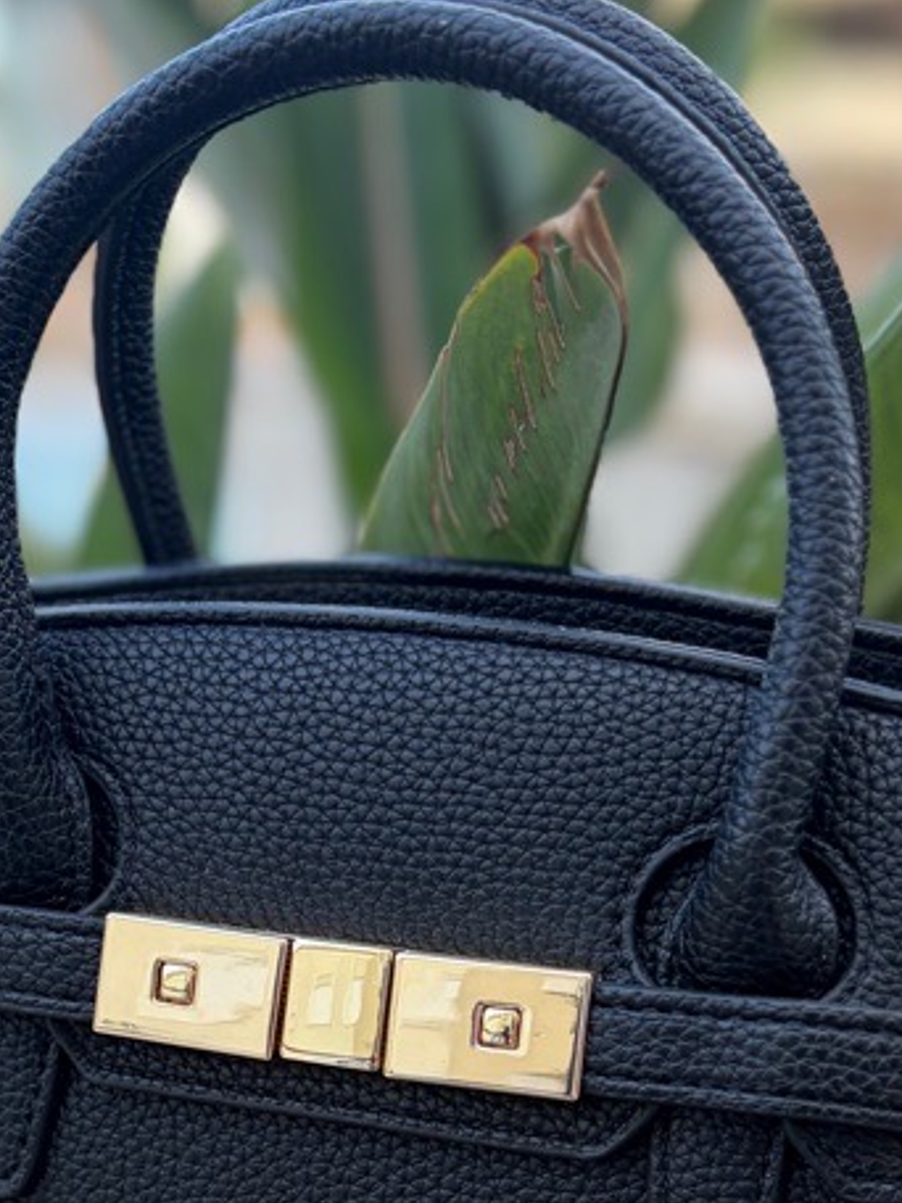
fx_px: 1980
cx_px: 359
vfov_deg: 32.1
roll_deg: -0.8
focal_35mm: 57
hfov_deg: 25.6
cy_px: 1087
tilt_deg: -20.2
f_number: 1.6
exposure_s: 1/191
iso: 64
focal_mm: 5.96
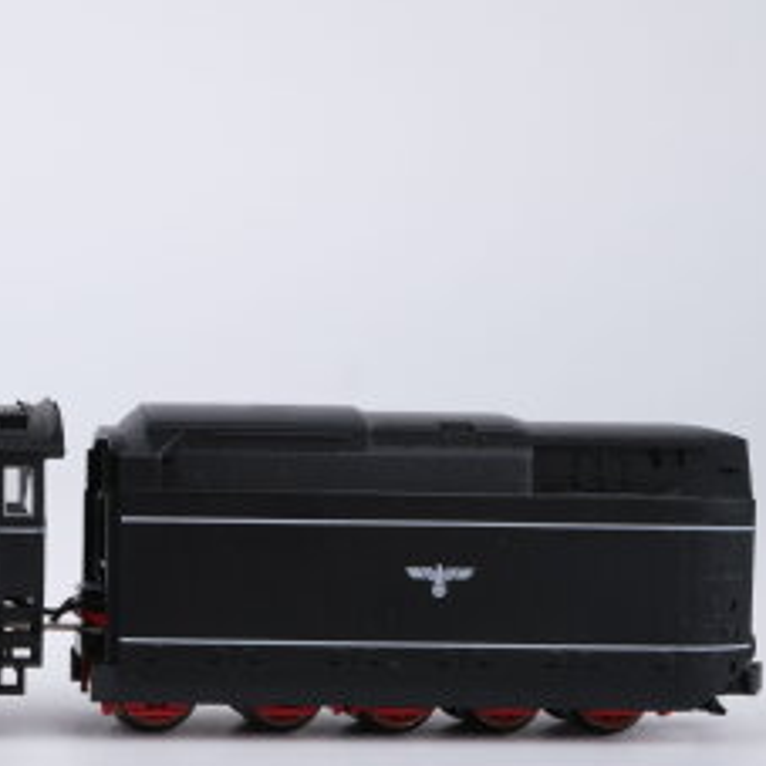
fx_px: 2529
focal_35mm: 101
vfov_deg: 17.2
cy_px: 526
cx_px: -202
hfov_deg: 16.4
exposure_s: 1/125
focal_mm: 30
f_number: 10
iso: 250
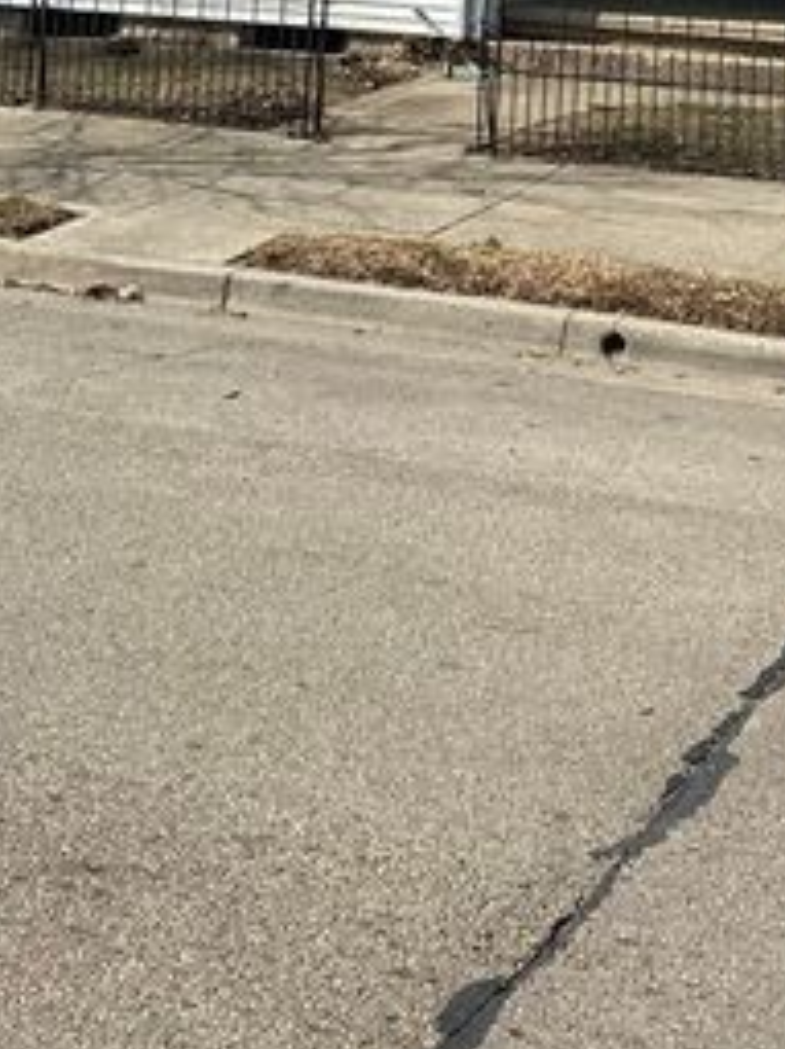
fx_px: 2058
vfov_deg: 25.5
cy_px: -224
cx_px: 493
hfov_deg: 21.5
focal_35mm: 68
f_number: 1.8
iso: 32
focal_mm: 4.25
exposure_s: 1/3401
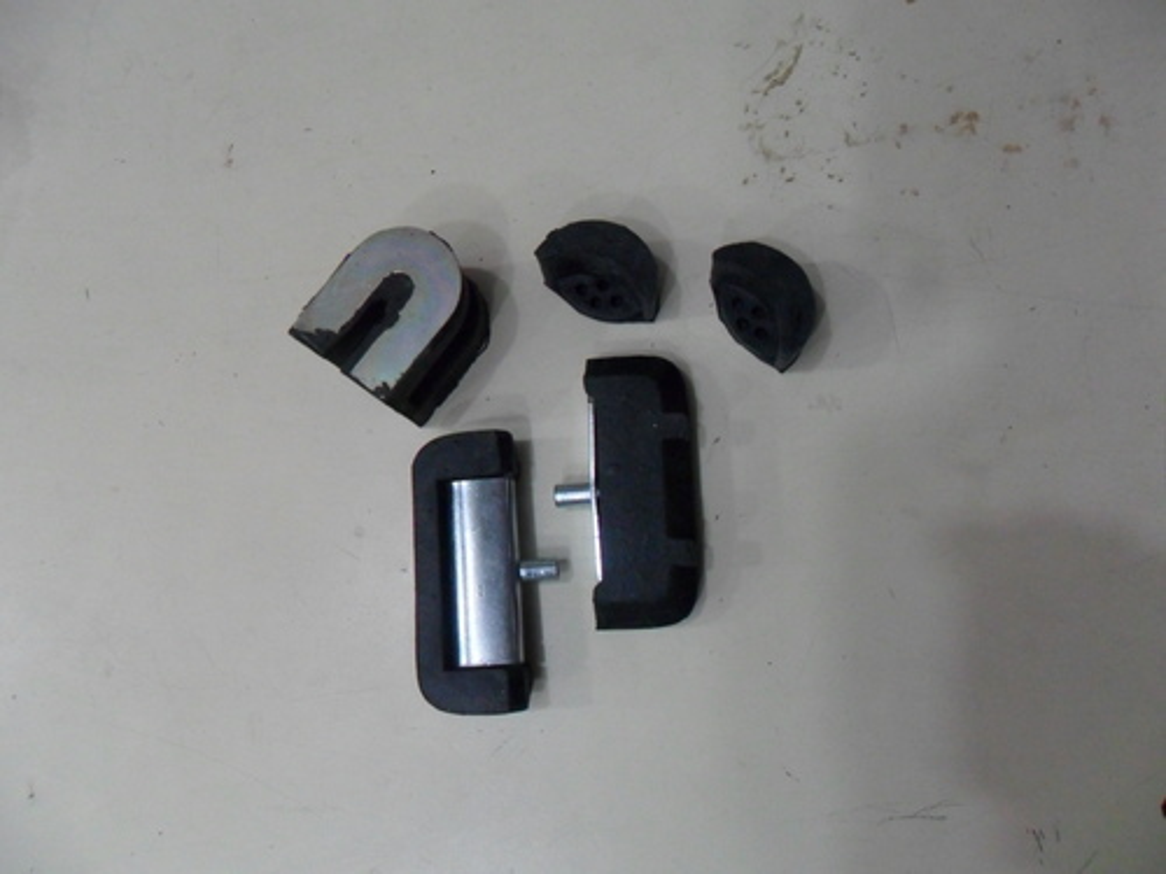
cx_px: 583
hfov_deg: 65.3
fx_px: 909
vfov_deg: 51.4
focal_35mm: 27
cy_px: 437
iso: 320
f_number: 3.5
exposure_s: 1/30
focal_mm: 4.9
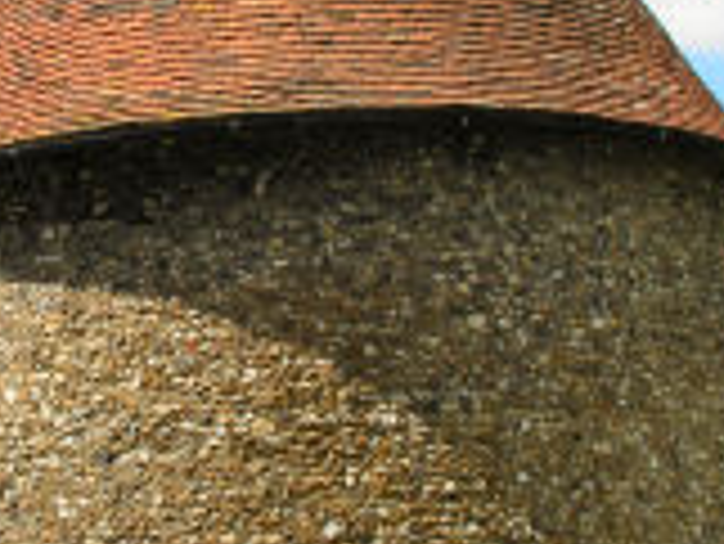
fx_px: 2093
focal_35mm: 100
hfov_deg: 19.5
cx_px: 207
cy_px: 205
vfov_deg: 14.8
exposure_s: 1/160
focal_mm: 8.9
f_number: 6.3
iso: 50
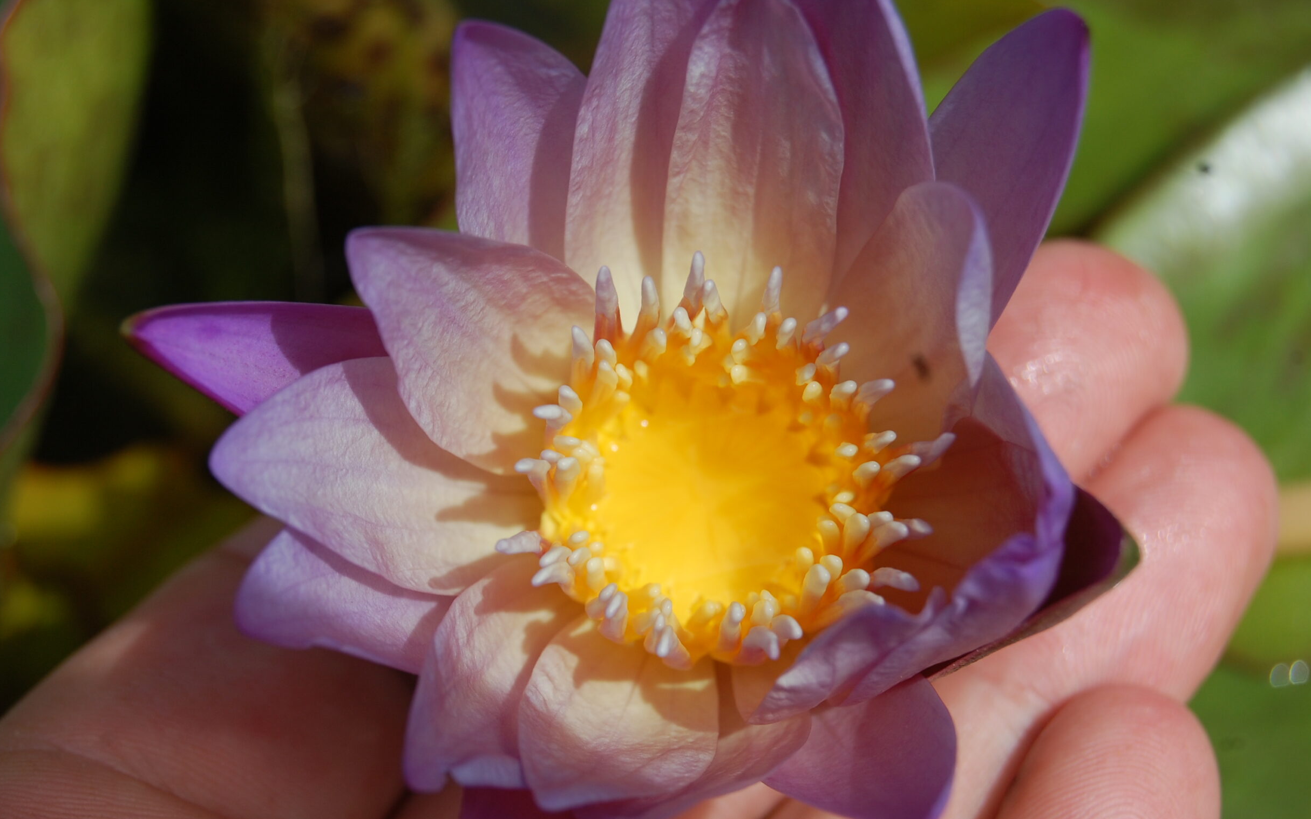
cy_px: 444
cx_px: 634
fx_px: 3163
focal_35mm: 89
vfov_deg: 14.8
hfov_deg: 23.4
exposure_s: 1/400
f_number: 10
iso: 200
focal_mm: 55
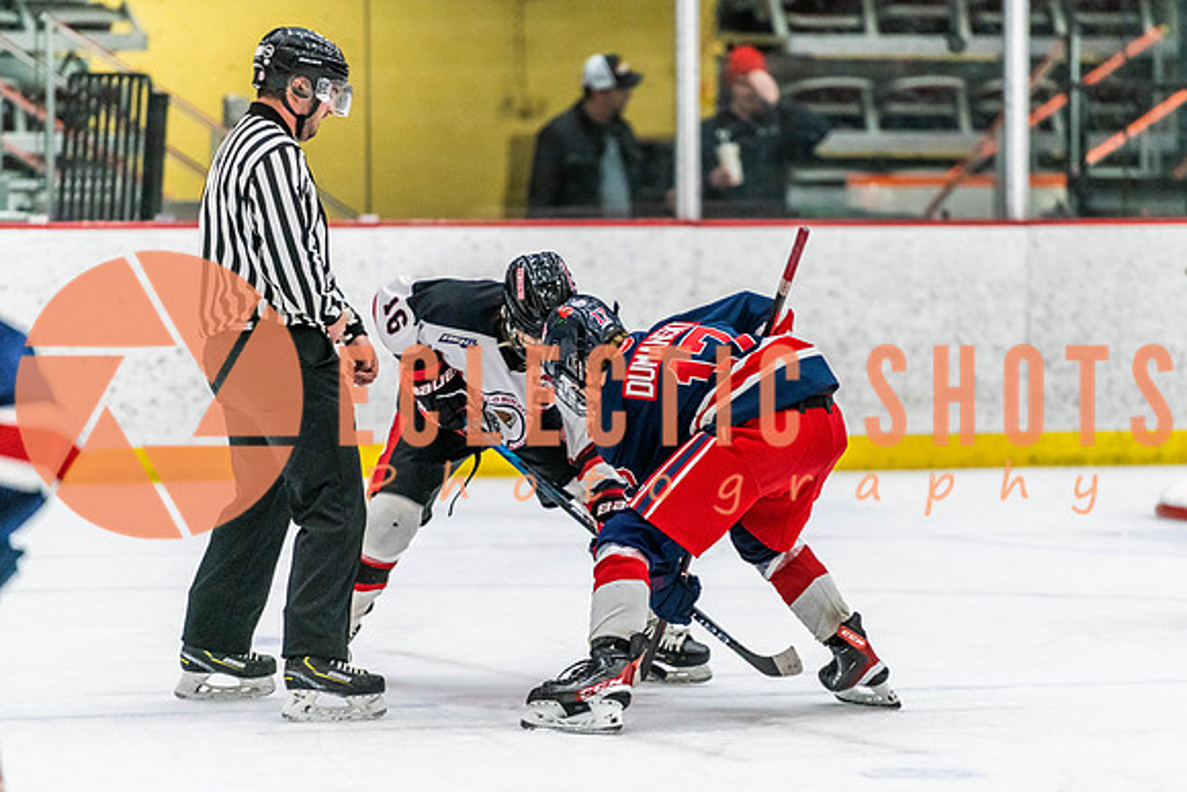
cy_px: 433
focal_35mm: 233
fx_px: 7683
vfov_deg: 5.9
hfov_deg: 8.8
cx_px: 691
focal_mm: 200
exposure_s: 1/640
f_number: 2.8
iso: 2500
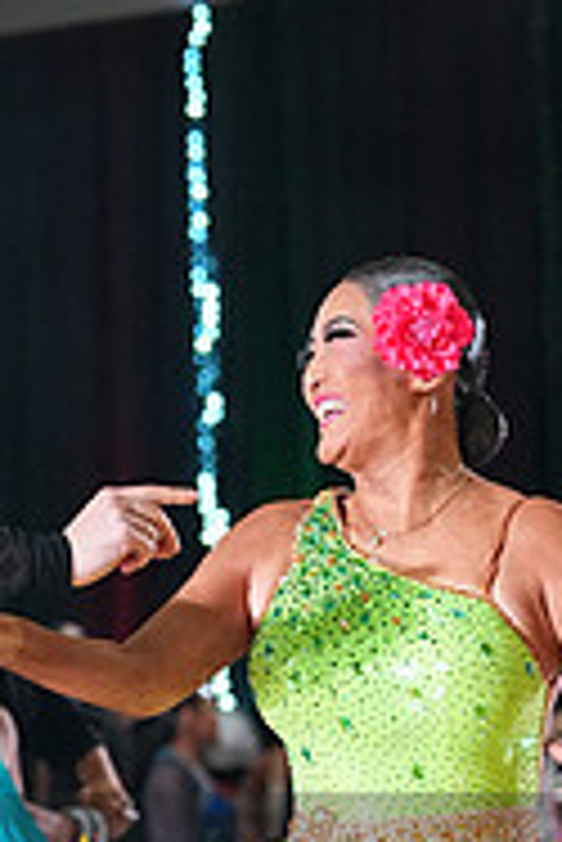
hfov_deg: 4.2
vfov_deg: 6.2
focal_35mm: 329
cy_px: 946
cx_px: 110
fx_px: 7689
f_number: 4.5
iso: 8000
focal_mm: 106
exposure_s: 1/400
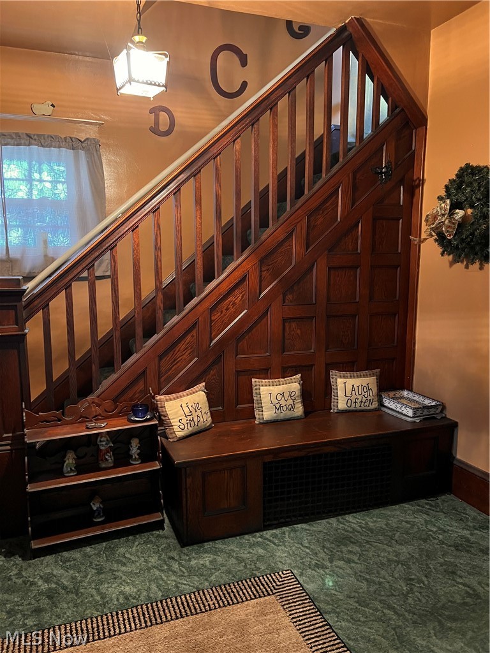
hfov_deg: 53.1
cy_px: 326
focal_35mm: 26
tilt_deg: -8.0
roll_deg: -0.3
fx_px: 491
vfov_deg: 67.3
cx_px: 245
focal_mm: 5.7
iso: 640
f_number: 1.5
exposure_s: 1/30
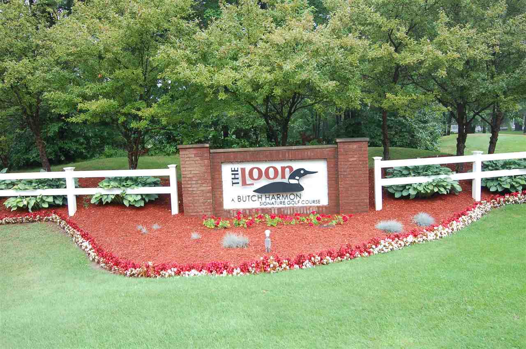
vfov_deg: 43.4
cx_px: 263
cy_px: 174
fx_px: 437
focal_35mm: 30
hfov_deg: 62.0
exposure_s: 1/100
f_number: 5
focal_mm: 20
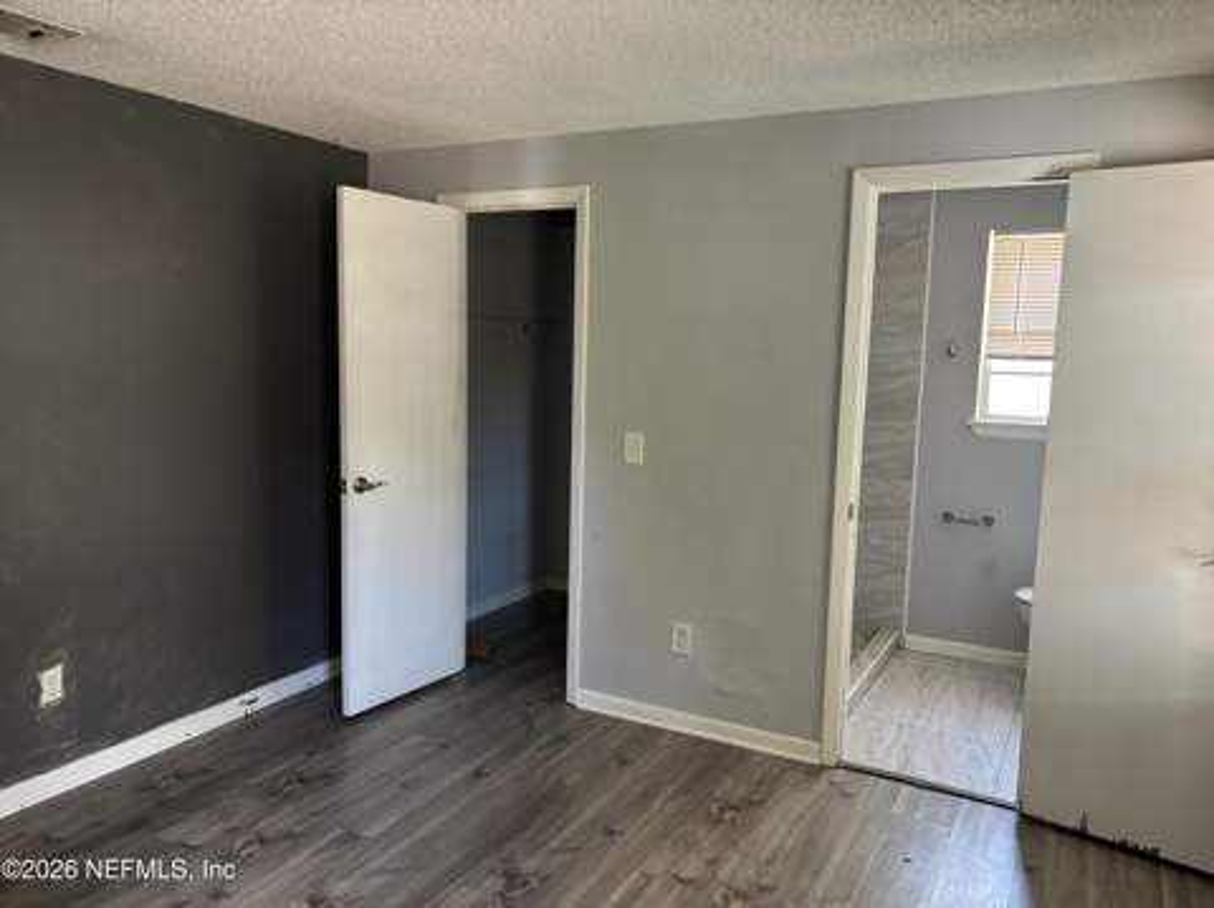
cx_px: 607
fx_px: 911
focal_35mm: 26
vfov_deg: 53.0
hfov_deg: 67.4
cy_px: 454
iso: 400
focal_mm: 5.96
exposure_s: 1/60
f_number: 1.6
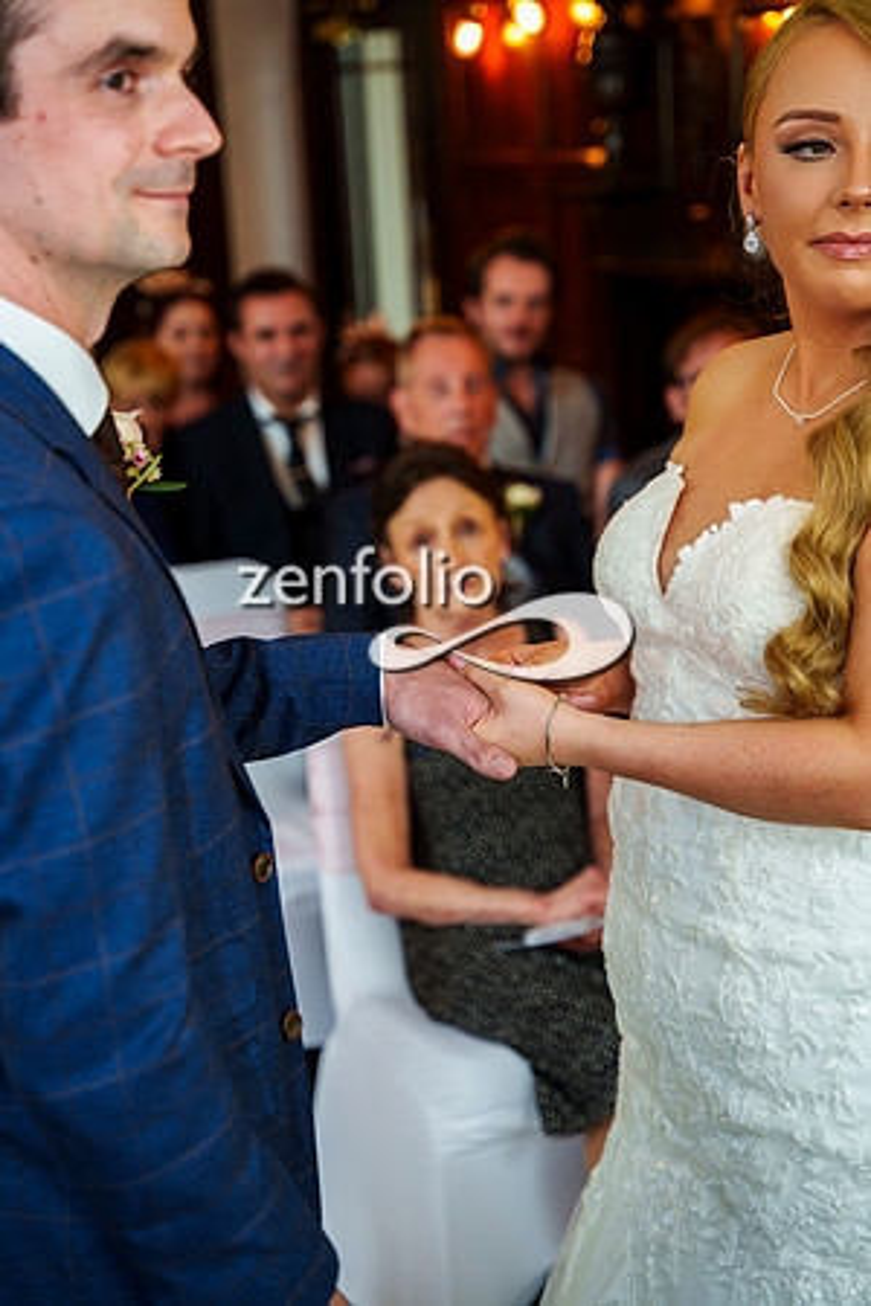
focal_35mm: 67
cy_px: 653
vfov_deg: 30.1
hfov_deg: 20.3
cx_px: 436
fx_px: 2431
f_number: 3.5
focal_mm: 67
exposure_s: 1/100
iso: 800
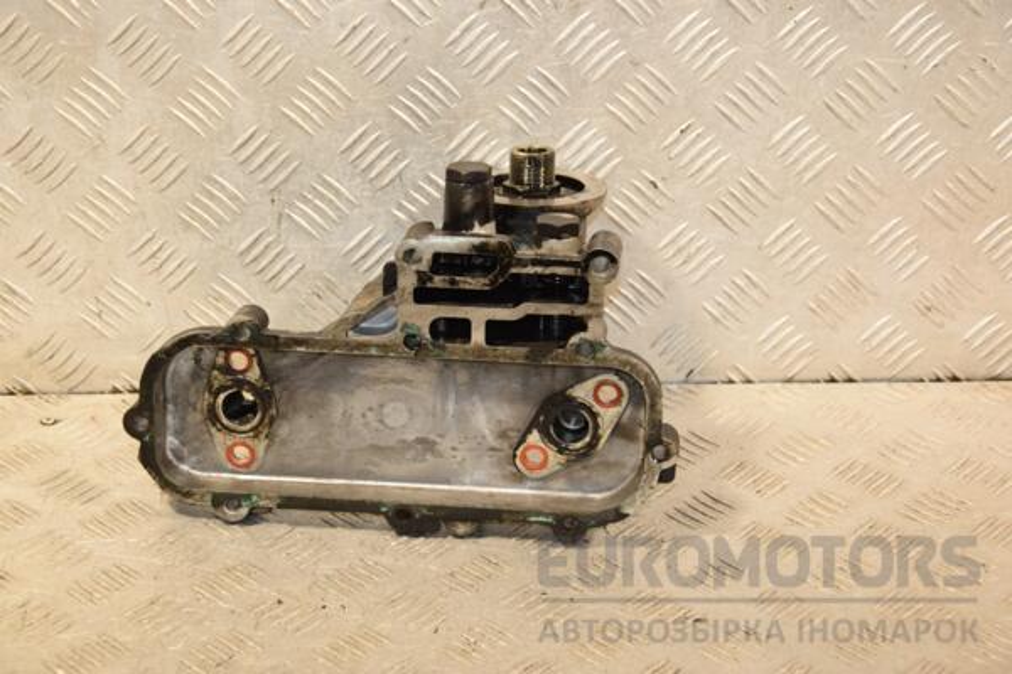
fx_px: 2108
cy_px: 337
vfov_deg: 18.2
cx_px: 506
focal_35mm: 75
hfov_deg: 27.0
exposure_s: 1/160
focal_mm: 50
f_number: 5
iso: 800
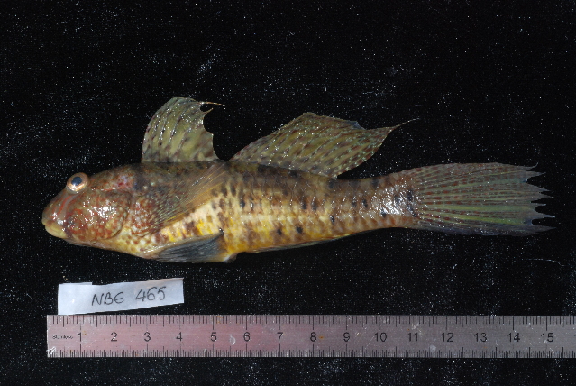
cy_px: 193
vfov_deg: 15.2
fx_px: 1442
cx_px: 288
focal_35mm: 90
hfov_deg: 22.6
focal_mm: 60
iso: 800
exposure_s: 1/60
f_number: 32
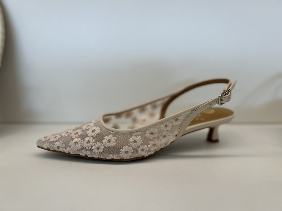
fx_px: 212
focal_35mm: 26
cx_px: 141
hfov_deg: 67.3
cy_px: 106
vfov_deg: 53.1
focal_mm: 5.7
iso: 40
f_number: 1.5
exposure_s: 1/159
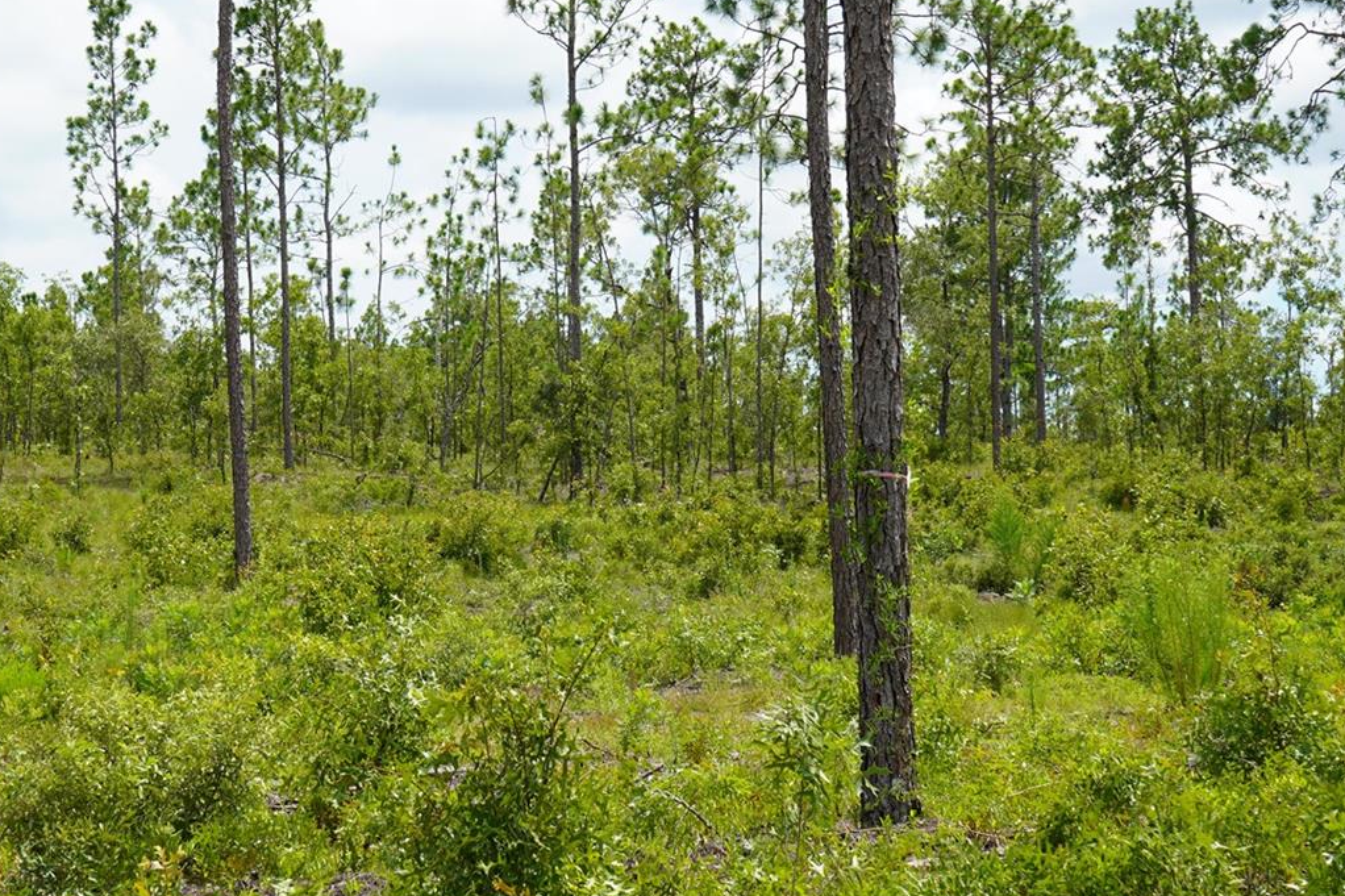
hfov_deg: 24.5
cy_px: 433
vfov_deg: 16.4
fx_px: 3100
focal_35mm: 83
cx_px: 571
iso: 100
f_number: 10
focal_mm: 53
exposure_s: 1/125
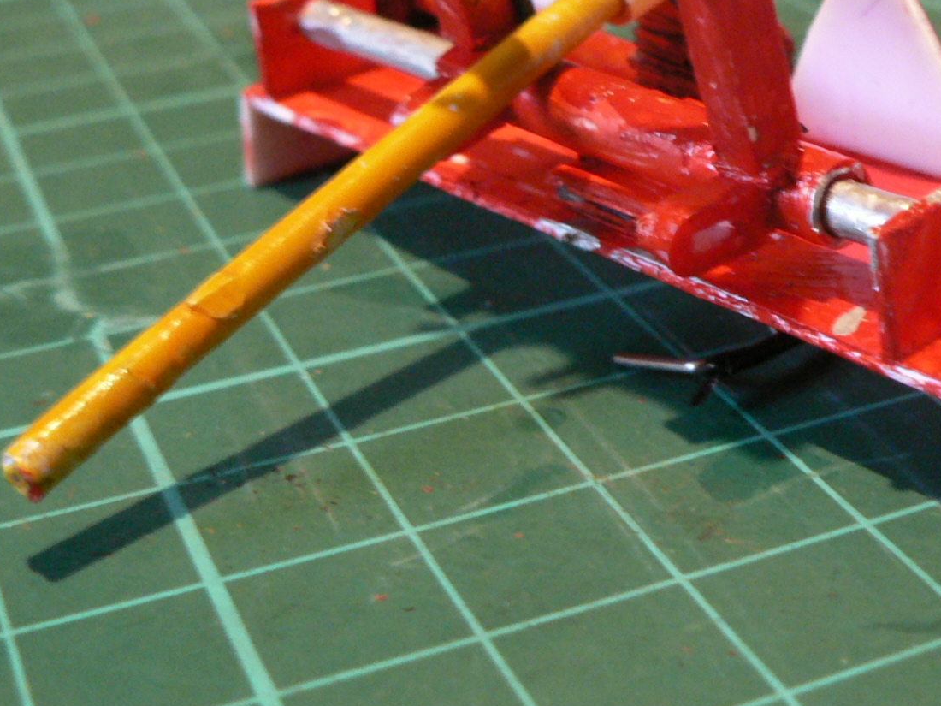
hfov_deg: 28.9
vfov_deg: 21.9
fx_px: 1821
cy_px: 250
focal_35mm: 67
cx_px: 594
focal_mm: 6
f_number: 2.8
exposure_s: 1/4
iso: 200
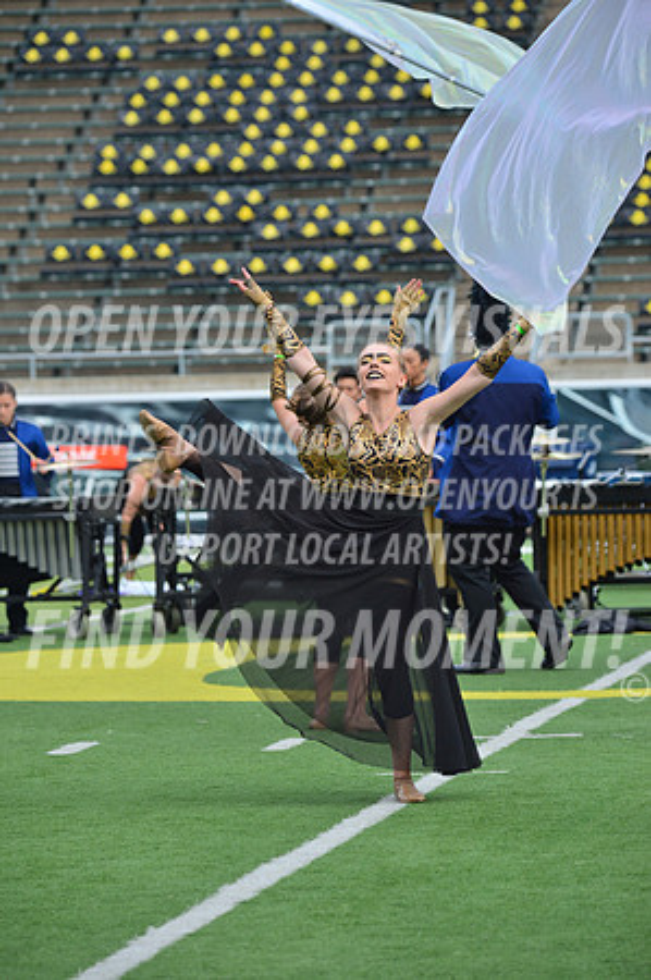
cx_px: 326
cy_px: 490
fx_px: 5437
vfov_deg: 10.3
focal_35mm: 200
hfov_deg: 6.9
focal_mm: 200
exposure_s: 1/1000
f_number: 5.6
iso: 200
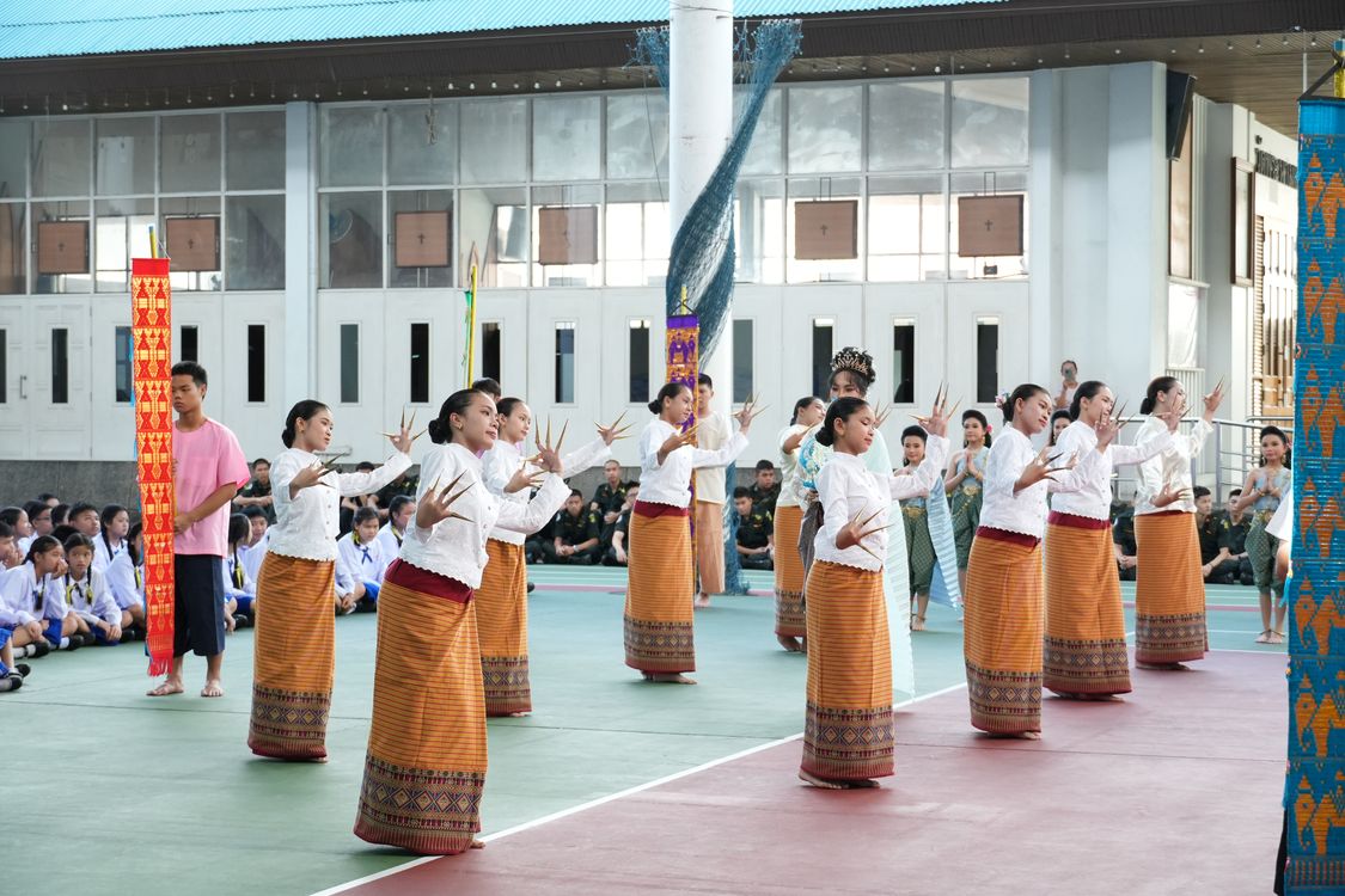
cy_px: 448
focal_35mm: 74
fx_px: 2746
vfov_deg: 18.5
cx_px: 672
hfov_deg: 27.5
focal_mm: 49
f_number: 5
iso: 1250
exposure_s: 1/250
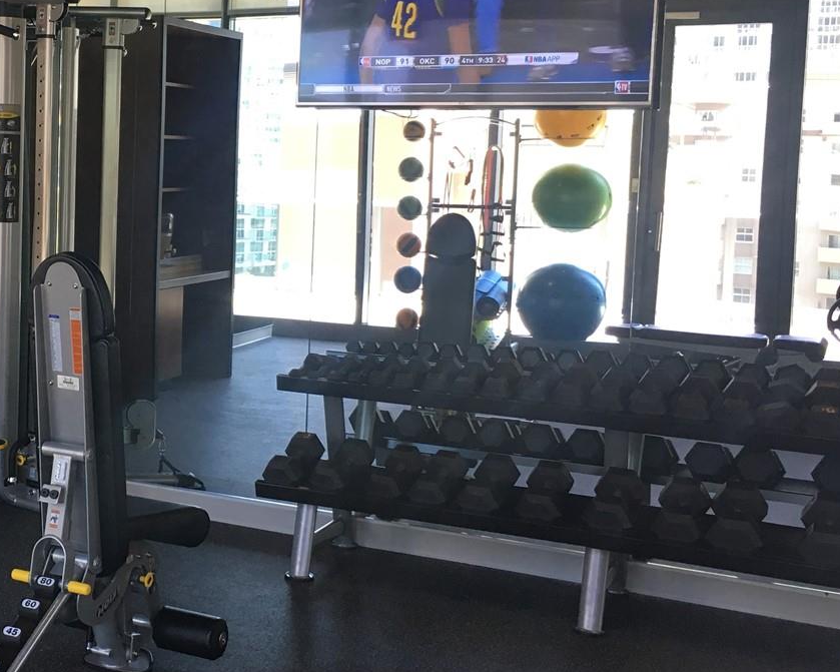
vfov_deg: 28.0
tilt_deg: -3.0
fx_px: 1342
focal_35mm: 54
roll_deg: -1.6
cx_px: 116
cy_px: 274
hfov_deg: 33.3
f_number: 2.2
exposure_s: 1/30
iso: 32
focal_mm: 4.15
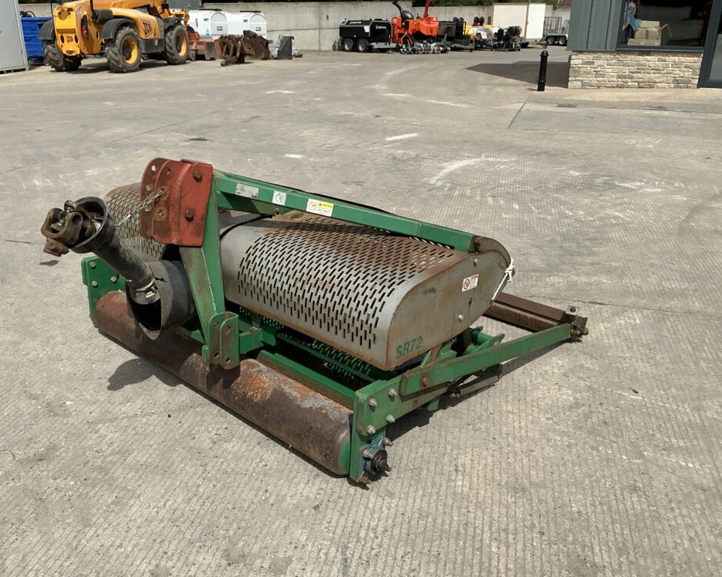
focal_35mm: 30
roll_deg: +2.7
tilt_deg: -17.3
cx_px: 338
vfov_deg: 48.5
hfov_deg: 58.7
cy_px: 285
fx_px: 641
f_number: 1.8
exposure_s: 1/3788
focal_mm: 3
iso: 25
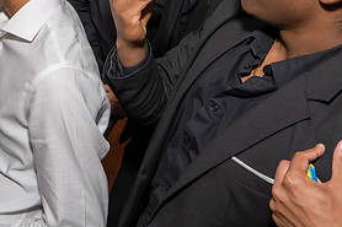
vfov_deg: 24.1
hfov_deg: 35.0
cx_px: 22
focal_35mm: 53
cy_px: -10
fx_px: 503
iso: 640
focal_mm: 17
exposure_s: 1/250
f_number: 7.1
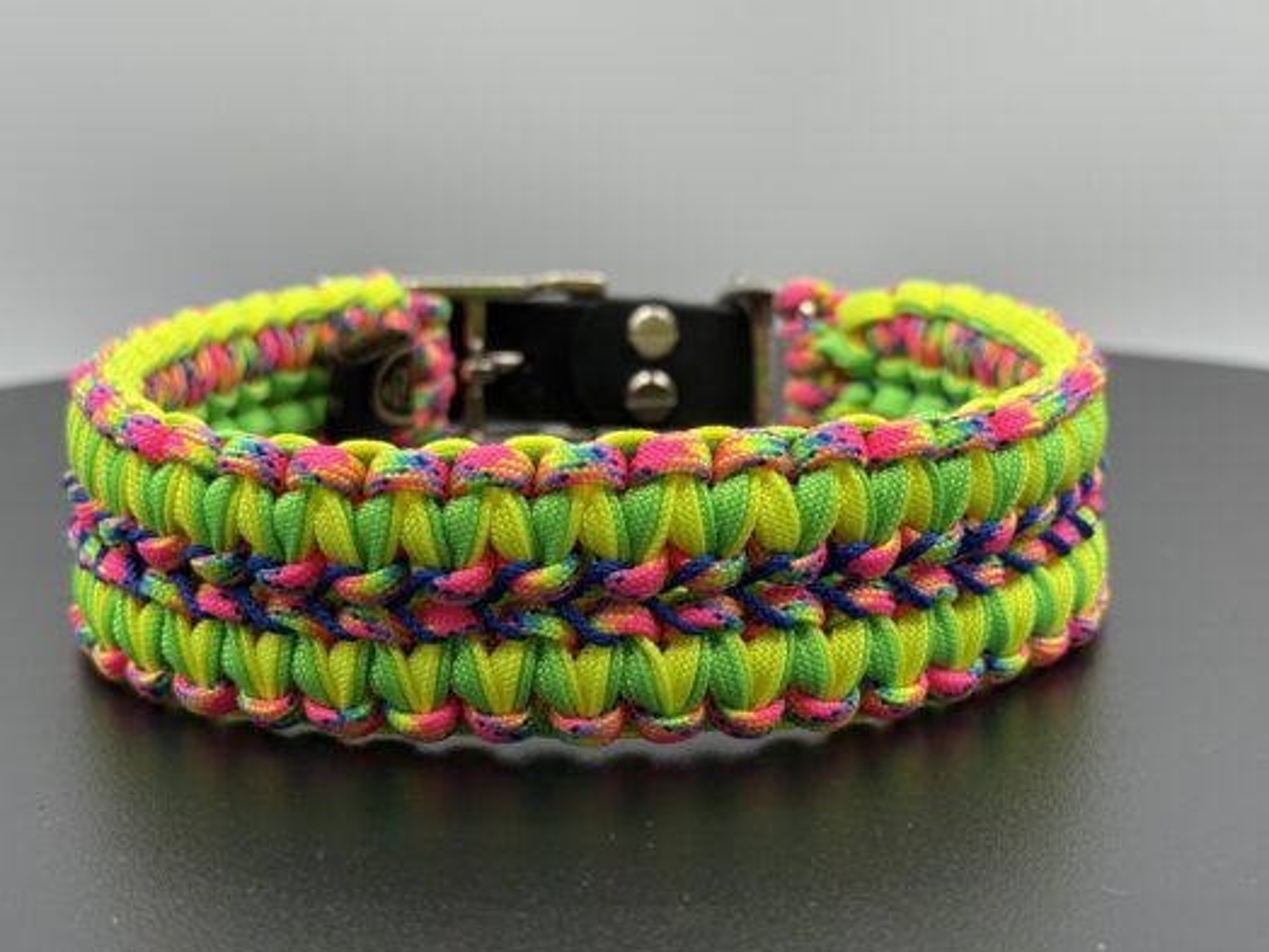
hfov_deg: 34.9
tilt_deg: -14.6
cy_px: 504
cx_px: 608
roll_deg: +1.3
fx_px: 2016
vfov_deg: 26.6
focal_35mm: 55
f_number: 1.78
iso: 64
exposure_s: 1/641
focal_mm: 6.76
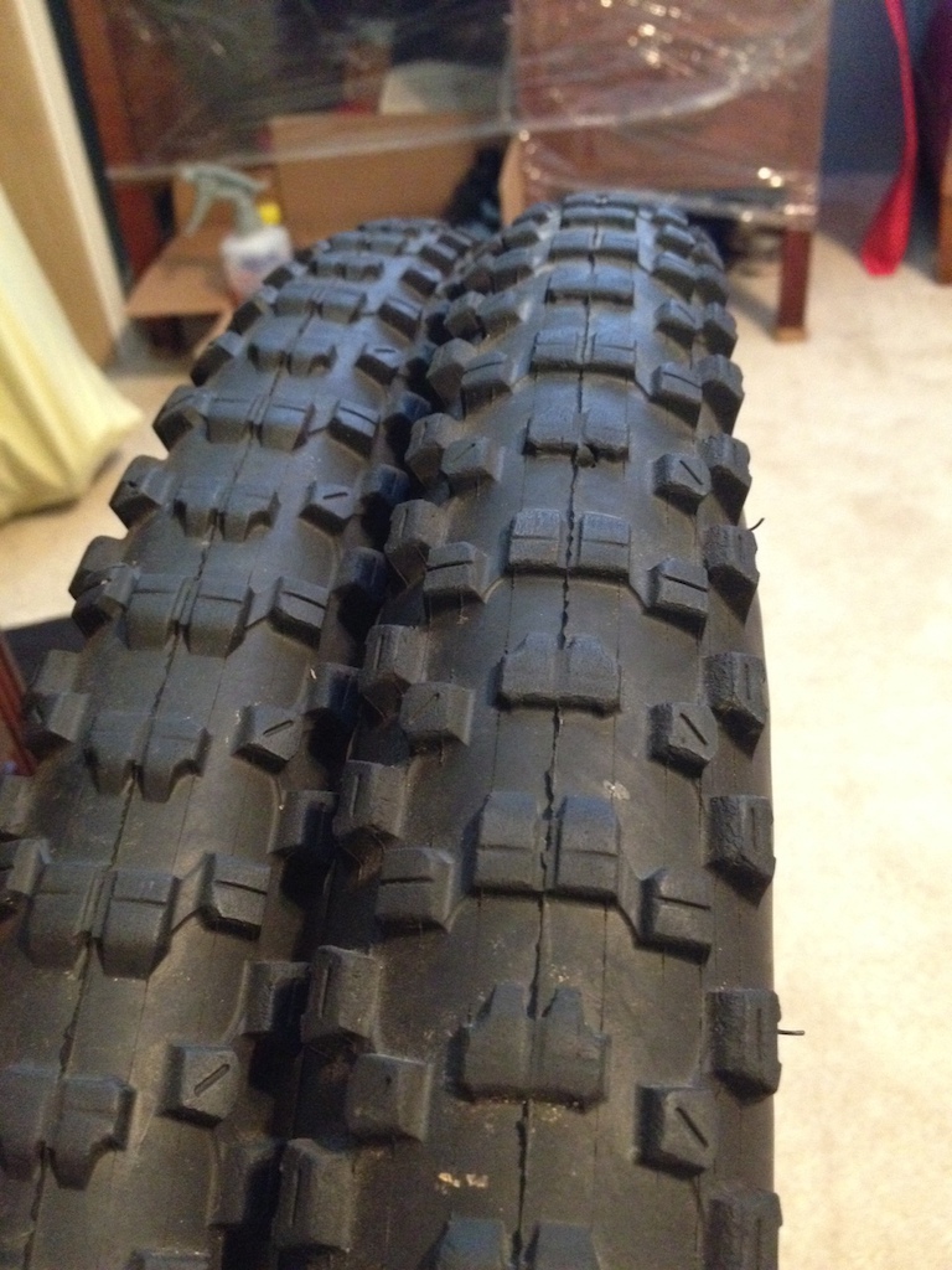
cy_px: 635
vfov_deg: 52.6
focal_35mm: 35
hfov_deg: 40.7
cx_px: 476
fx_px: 1283
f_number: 2.4
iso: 640
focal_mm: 4.28
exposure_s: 1/15
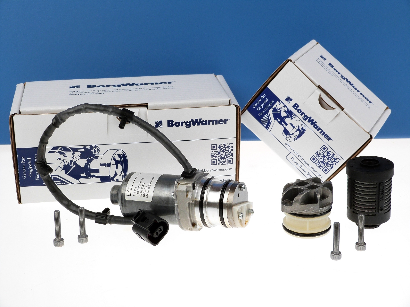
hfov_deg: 28.2
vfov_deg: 21.3
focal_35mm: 69
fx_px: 817
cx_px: 205
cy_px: 154
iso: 100
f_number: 3.6
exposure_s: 1/100
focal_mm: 12.4
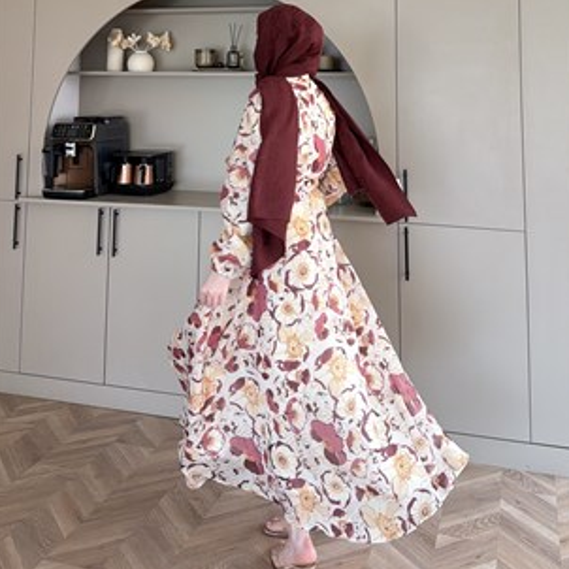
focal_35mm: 29
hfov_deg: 55.6
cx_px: 284
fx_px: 539
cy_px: 219
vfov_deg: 55.1
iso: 200
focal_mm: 6.76
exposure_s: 1/266
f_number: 1.78
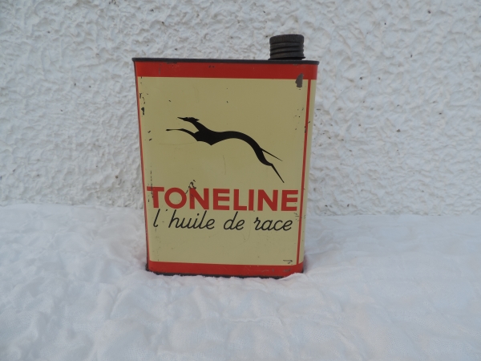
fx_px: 333
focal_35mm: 24
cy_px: 180
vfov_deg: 56.8
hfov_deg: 71.6
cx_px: 240
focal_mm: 4.3
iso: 80
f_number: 3
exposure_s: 1/320
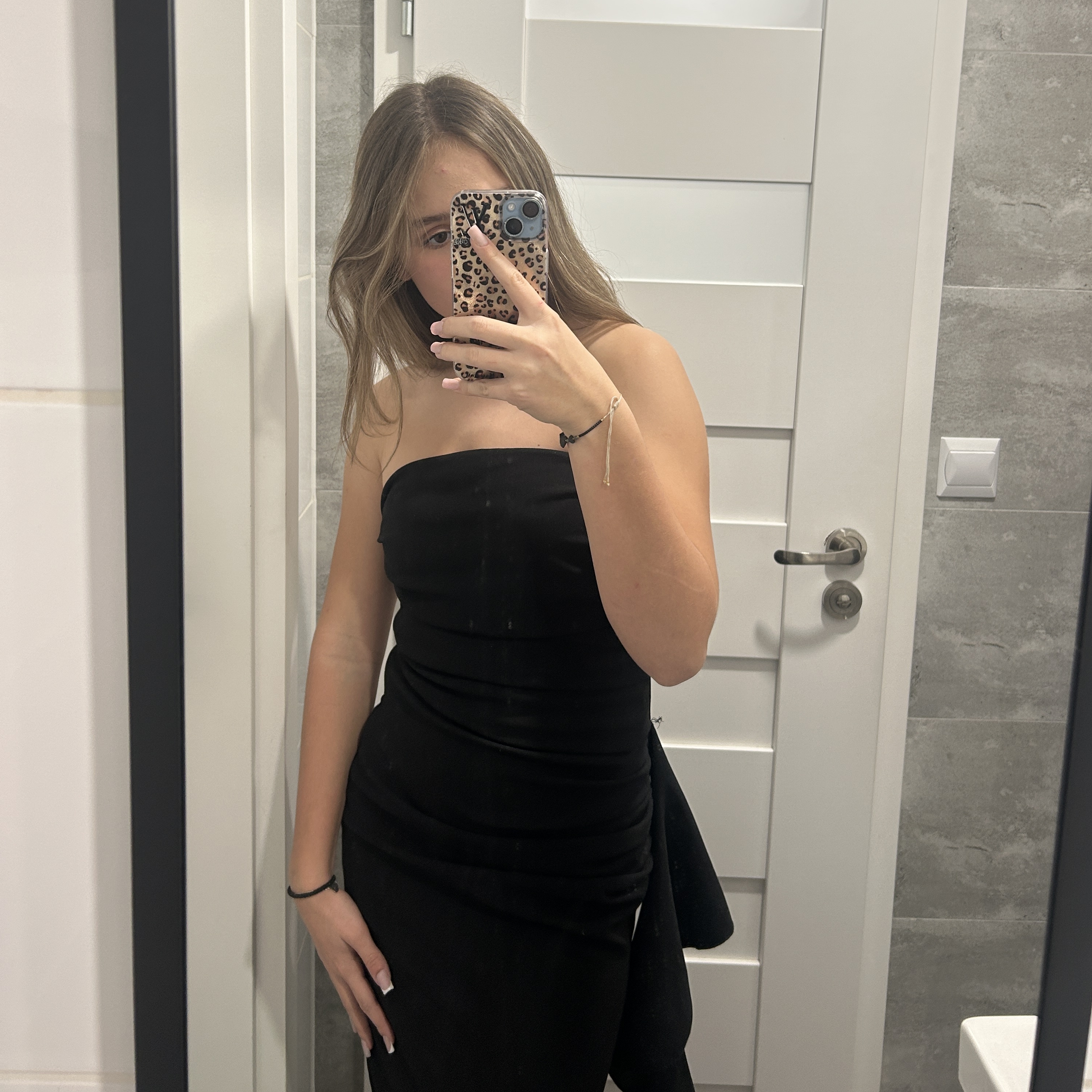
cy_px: 396
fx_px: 1106
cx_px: 551
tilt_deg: -7.6
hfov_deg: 52.5
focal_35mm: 31
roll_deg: -2.2
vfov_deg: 51.9
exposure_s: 1/50
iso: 100
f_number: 1.5
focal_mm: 5.7
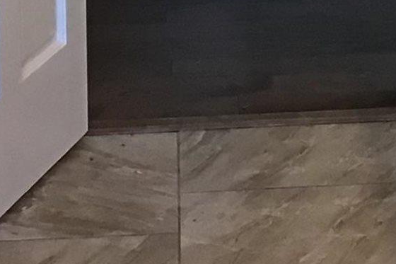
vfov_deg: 7.3
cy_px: -344
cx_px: 404
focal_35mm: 177
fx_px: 1946
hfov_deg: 11.5
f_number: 2.4
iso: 40
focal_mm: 3.3
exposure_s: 1/30
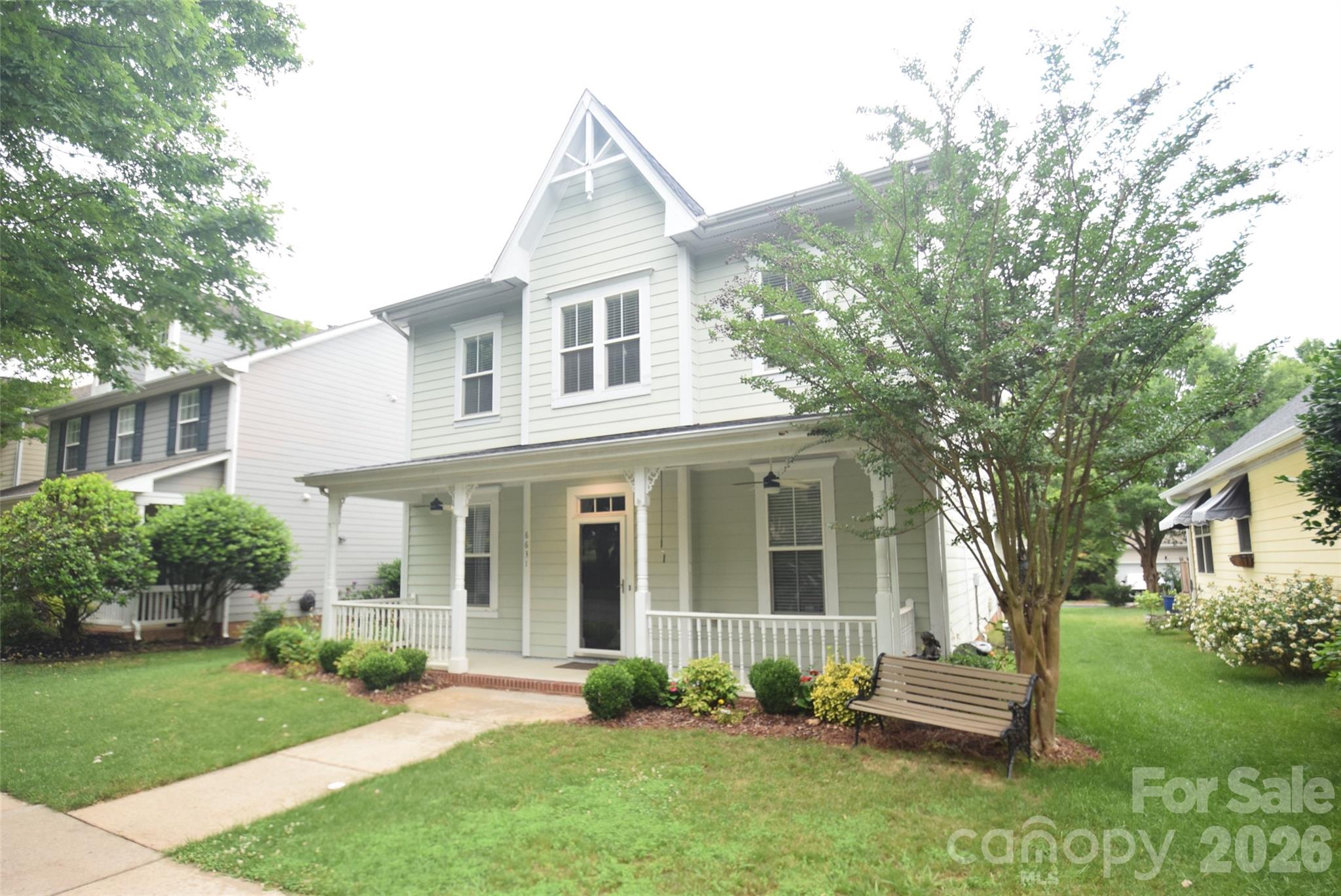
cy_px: 448
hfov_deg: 90.0
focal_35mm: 18
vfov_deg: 67.5
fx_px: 671
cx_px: 670
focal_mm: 12
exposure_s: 1/125
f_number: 5.6
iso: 500
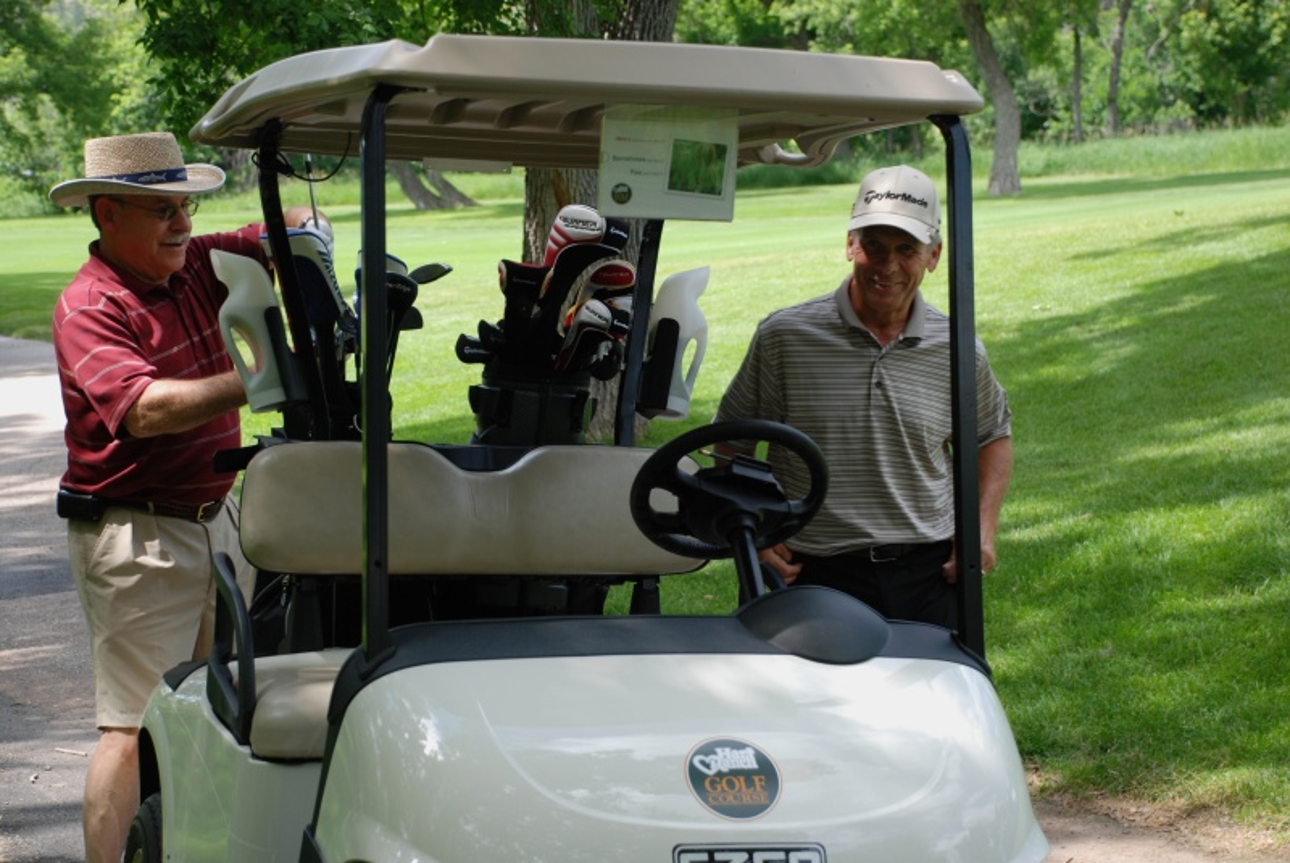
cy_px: 432
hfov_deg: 23.4
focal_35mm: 87
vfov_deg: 15.7
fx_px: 3120
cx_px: 645
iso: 200
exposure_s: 1/200
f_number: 5.3
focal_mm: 58
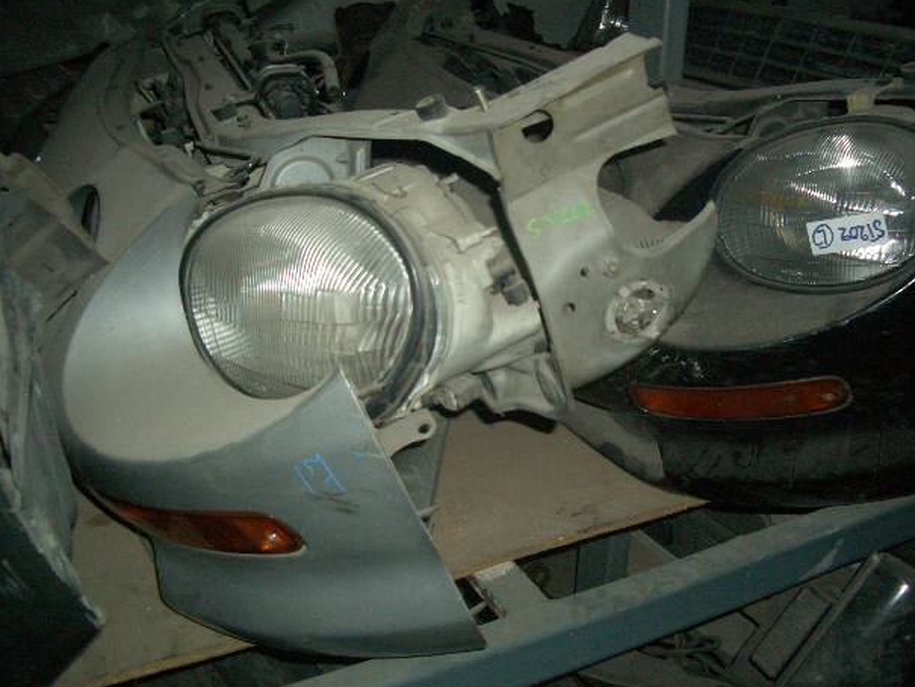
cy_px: 333
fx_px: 978
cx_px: 469
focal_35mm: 37
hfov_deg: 50.1
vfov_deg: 38.7
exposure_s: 1/60
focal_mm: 5.8
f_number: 2.6
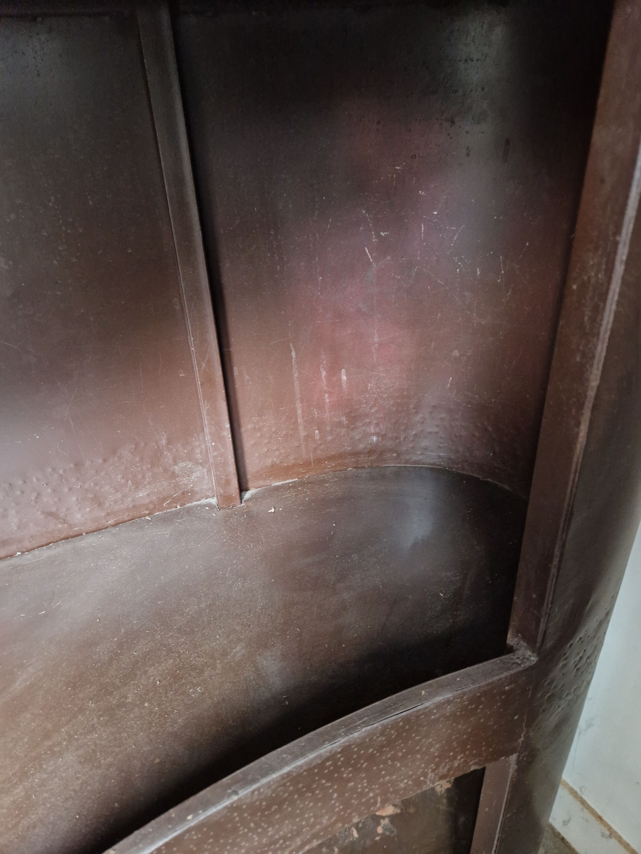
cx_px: 320
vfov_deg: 73.9
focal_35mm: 23
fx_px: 568
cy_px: 427
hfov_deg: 58.9
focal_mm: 5.4
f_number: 1.8
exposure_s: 1/25
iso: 1250
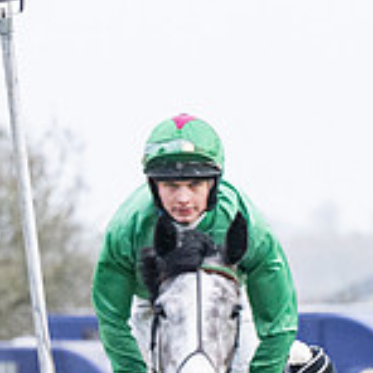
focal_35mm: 1225
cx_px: 191
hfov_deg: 1.4
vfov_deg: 1.4
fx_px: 14934
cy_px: 681
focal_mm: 155
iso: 800
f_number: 4
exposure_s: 1/1250
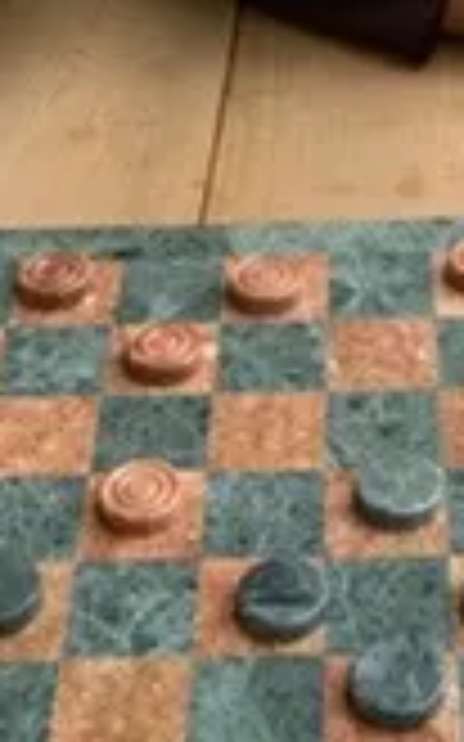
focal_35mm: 80
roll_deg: +5.1
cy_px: 468
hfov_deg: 16.3
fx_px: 1620
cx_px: 293
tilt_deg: -43.4
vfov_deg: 25.8
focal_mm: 4.25
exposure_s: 1/122
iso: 32
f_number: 1.8
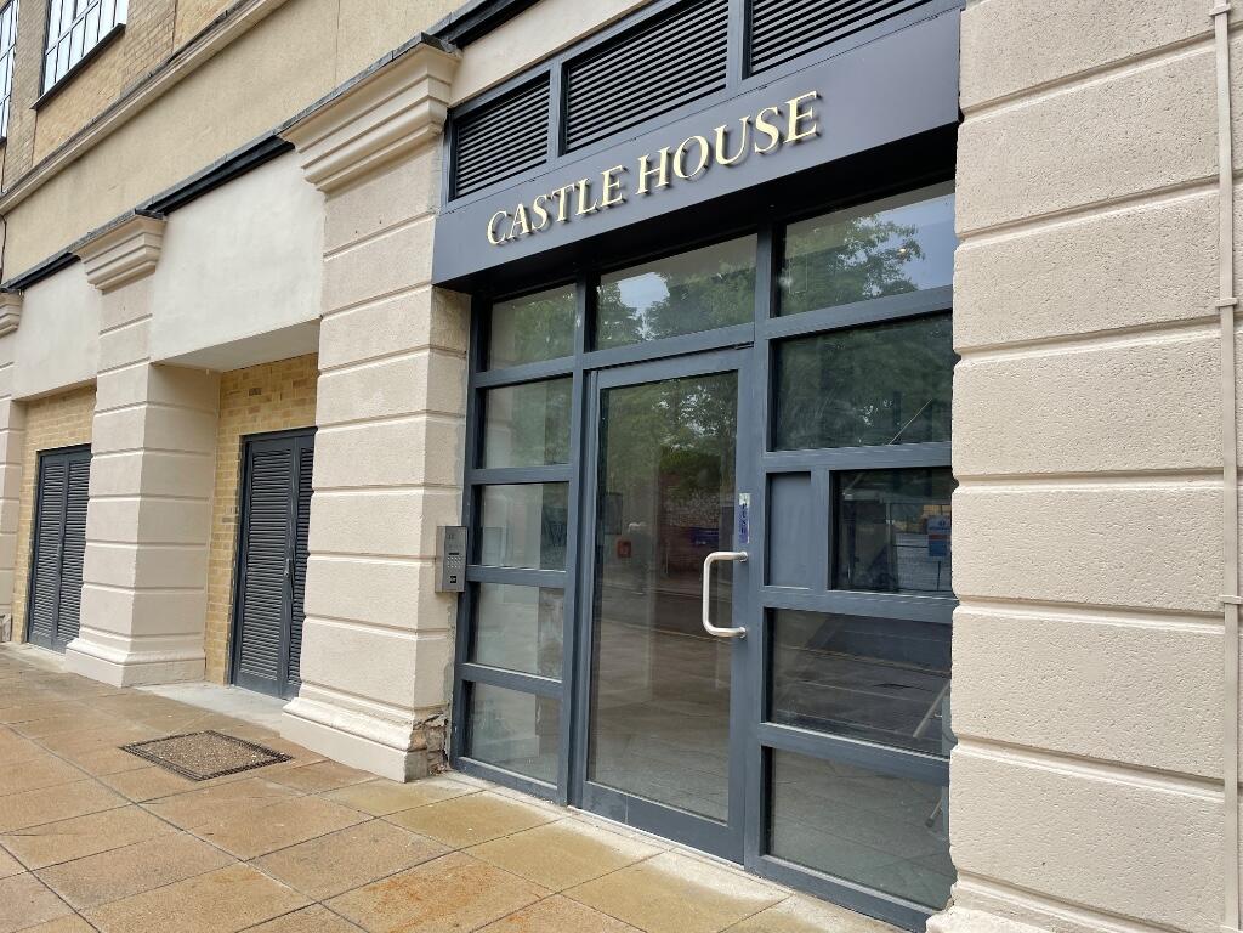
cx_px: 622
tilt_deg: +1.9
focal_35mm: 26
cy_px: 466
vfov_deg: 53.1
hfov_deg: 67.3
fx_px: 934
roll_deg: -2.7
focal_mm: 4.2
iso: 32
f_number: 1.6
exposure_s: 1/1147
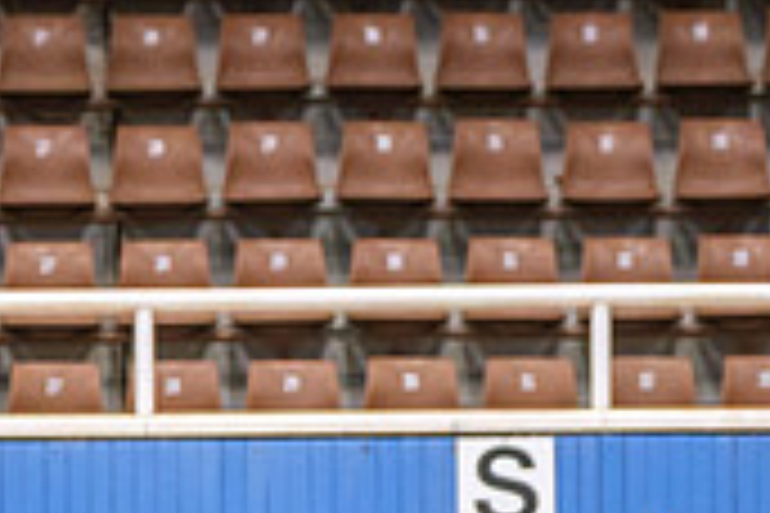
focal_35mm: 394
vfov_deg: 3.5
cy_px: 872
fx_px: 8427
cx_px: -98
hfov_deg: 5.2
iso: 2000
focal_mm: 63.4
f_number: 3.2
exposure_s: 1/640
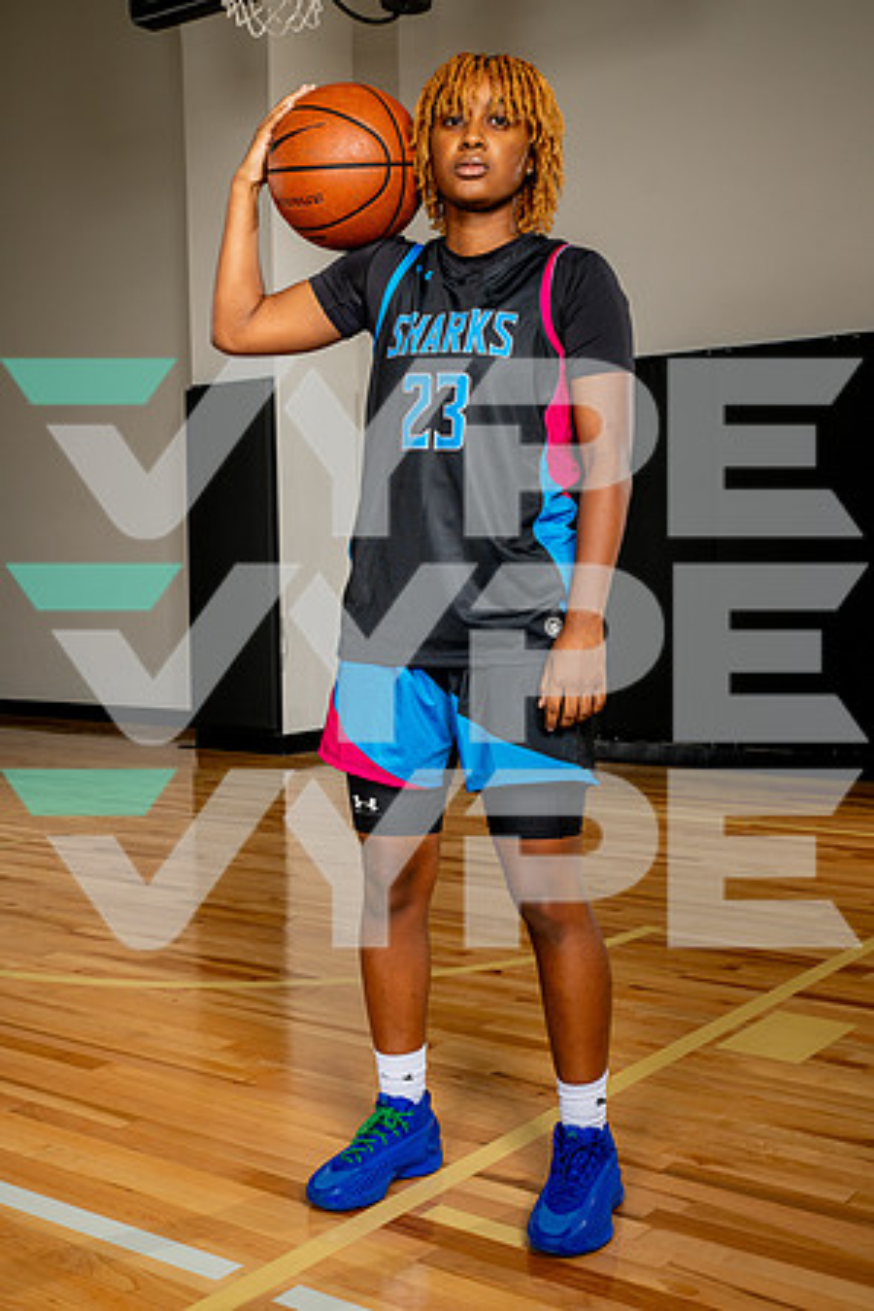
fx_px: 1602
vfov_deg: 44.5
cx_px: 437
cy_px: 656
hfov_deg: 30.5
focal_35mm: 44
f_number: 8
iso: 250
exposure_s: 1/500
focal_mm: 44
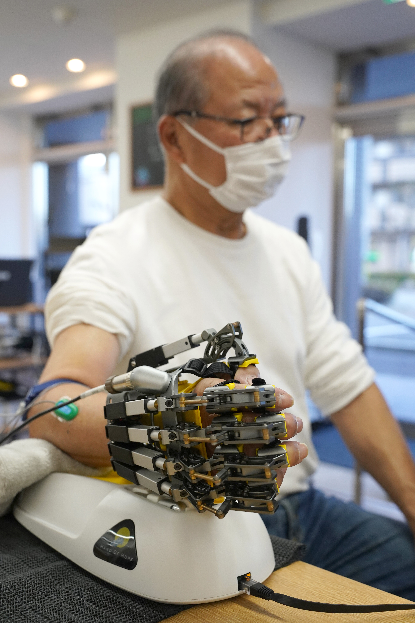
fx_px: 709
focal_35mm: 41
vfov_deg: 47.4
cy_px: 312
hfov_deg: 32.6
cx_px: 208
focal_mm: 41
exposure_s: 1/500
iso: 2500
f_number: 4.5
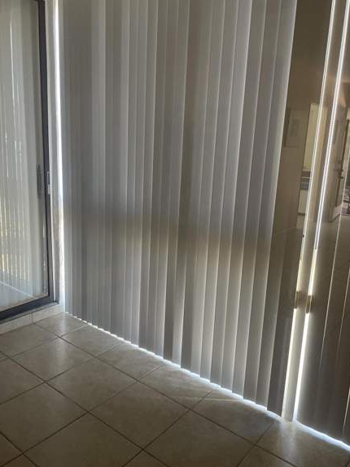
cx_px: 166
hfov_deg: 48.2
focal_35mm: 29
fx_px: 391
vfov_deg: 61.7
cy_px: 228
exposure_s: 1/60
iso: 250
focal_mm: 4.2
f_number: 1.6
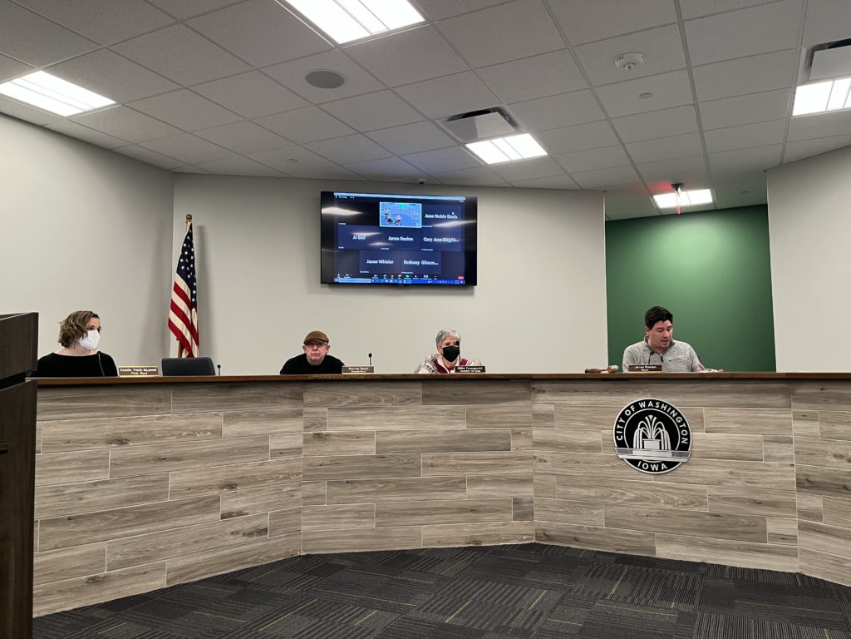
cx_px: 426
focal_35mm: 26
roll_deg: +0.0
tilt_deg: +4.8
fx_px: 639
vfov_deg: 53.1
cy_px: 320
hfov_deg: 67.3
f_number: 1.6
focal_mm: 5.1
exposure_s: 1/60
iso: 160
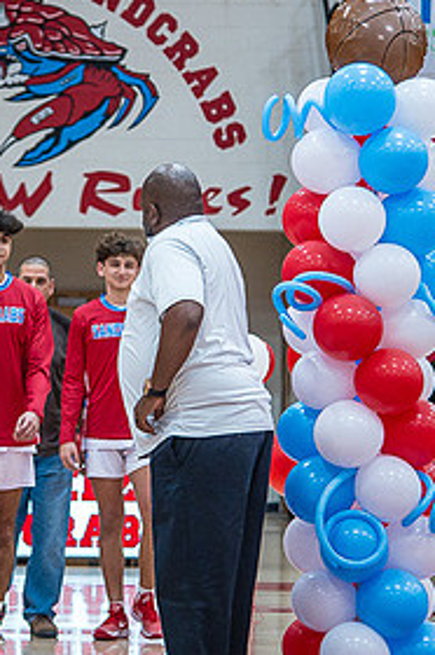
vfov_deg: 12.1
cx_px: 30
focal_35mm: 170
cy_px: 328
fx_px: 3089
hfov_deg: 8.0
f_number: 4
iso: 2000
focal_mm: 82
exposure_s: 1/320
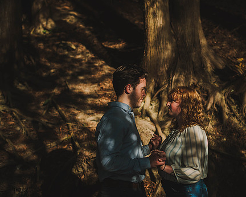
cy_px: 99
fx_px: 459
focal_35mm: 63
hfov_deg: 29.9
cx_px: 157
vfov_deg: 24.2
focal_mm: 50
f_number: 2.8
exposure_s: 1/3200
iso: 320
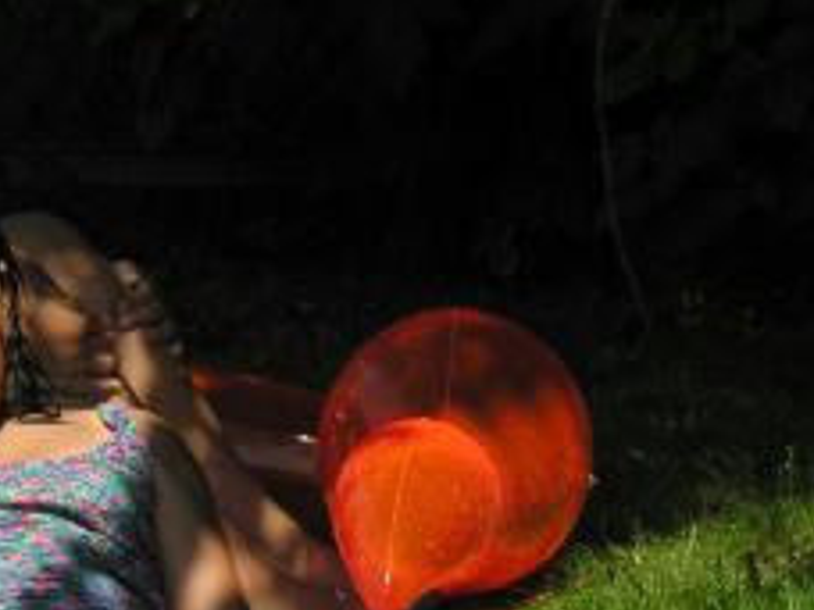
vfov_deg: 2.8
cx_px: -150
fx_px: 12651
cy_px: 617
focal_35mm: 538
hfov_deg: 3.7
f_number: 7.3
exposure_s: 1/170
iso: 50
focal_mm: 49
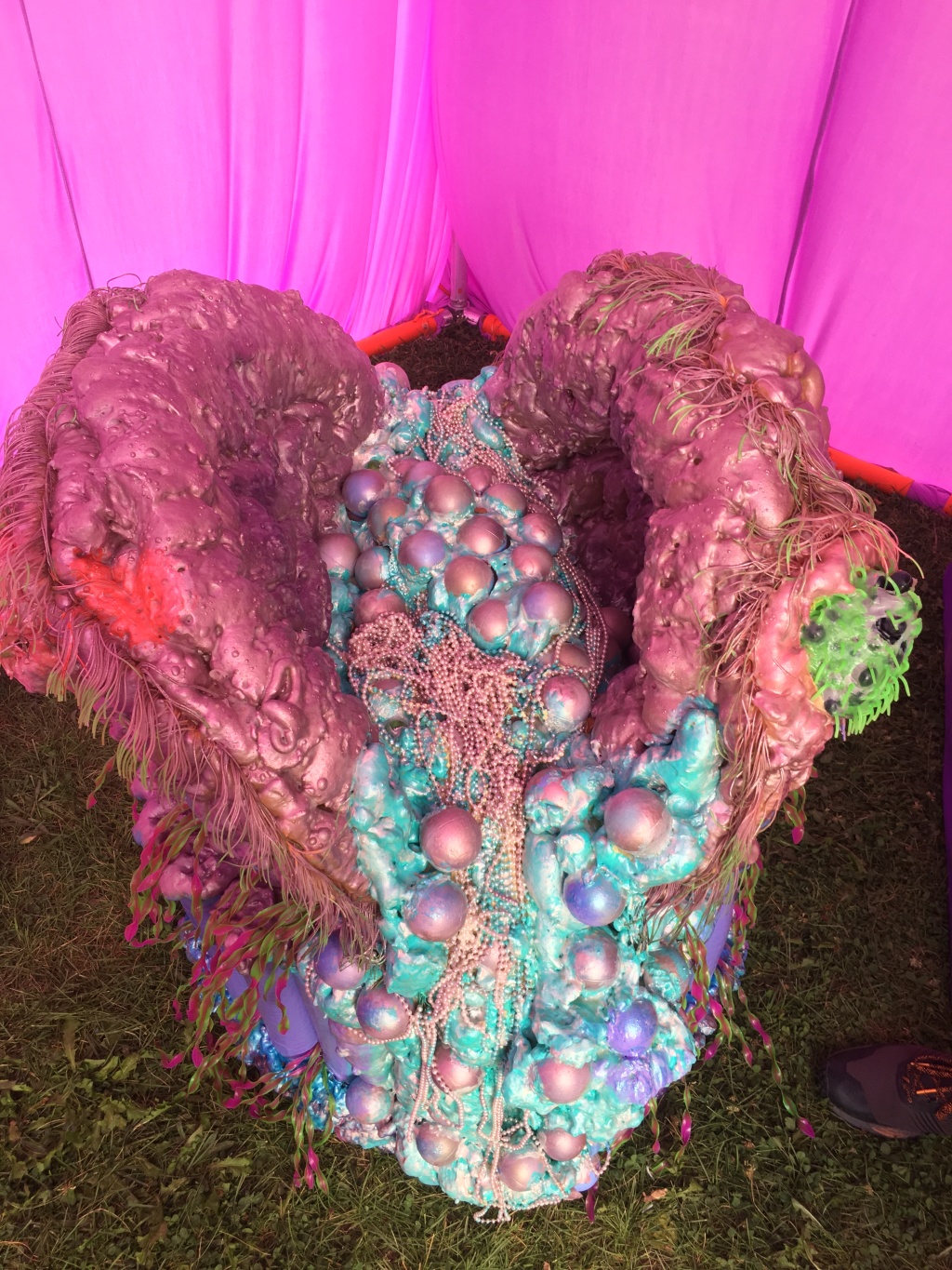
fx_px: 1063
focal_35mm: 29
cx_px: 476
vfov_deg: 61.7
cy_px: 635
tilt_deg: -45.2
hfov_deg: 48.2
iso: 25
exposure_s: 1/40
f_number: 2.2
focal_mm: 4.15
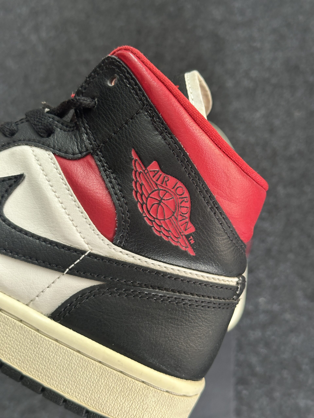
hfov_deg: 30.3
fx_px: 581
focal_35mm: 48
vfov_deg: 39.7
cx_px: 157
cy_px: 209
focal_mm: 6.86
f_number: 1.78
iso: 200
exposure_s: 1/33
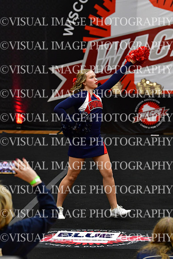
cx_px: 86
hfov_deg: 7.5
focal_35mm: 183
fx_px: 1318
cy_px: 130
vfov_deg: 11.2
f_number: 4
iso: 4000
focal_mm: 122
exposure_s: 1/500
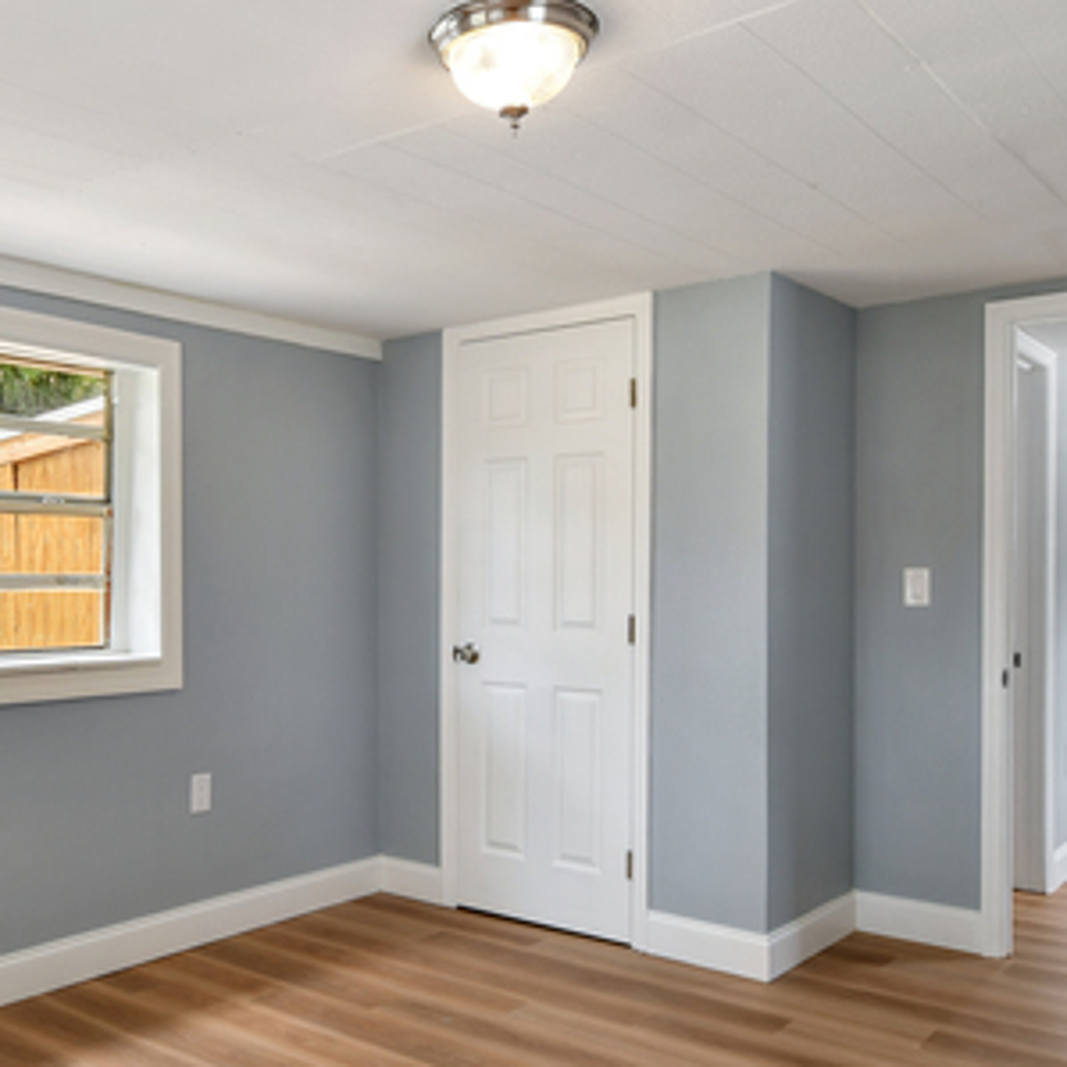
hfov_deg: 50.5
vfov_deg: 50.9
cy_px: 621
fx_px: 1116
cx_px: 389
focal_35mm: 32
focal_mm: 10
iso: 100
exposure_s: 1/8
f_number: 7.1
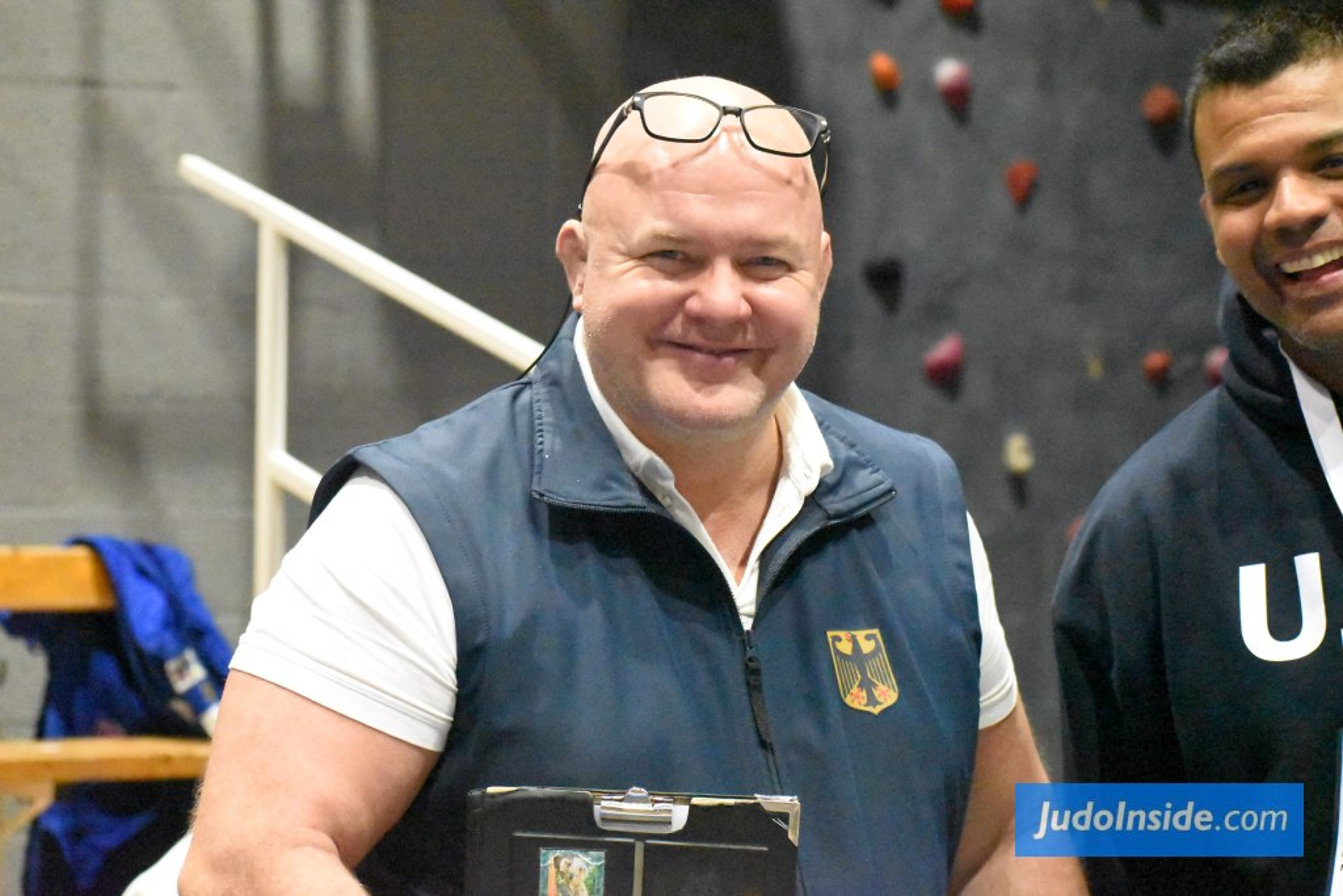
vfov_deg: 11.1
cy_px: 448
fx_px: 4589
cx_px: 672
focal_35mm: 123
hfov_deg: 16.7
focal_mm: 82
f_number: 7.1
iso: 25600
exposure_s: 1/500
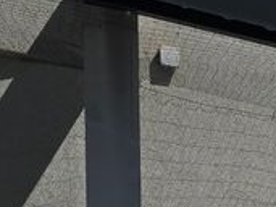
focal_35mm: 138
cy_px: 524
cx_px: 412
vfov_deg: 9.4
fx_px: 1100
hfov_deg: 13.5
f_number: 1.7
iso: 12
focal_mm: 6.3
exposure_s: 1/1645
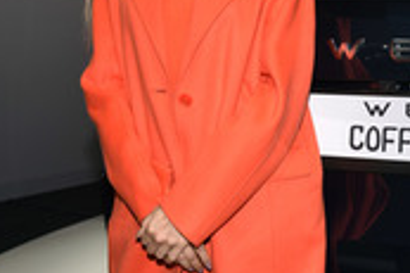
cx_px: 425
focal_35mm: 81
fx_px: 922
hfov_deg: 23.8
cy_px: 74
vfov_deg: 16.7
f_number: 6.3
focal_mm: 31
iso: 400
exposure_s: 1/125
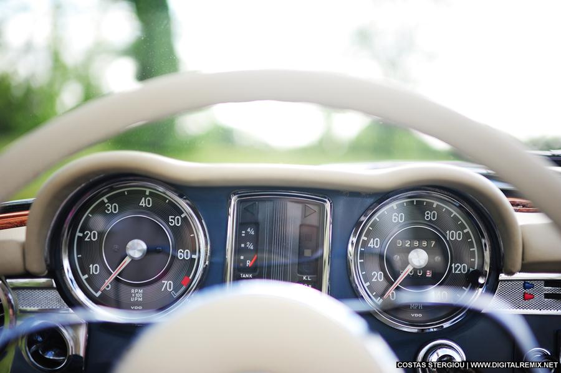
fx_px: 545
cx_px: 280
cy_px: 186
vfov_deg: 37.8
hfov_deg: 54.5
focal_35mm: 35
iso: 100
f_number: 1.4
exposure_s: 1/500
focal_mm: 35
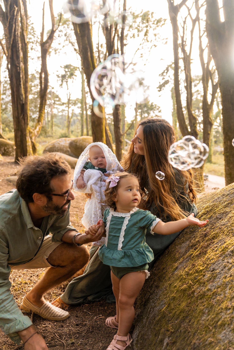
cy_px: 175
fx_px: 273
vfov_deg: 65.5
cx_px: 117
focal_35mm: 28
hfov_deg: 46.4
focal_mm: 28
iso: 800
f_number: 3.2
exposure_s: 1/500
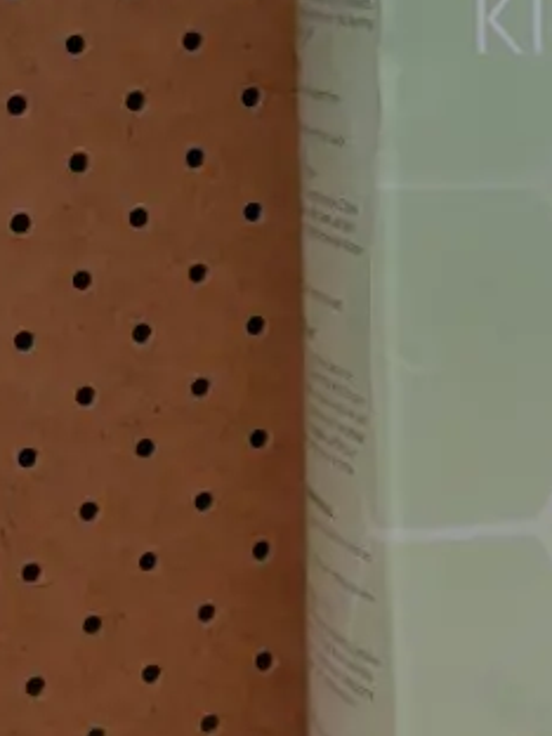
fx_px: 3487
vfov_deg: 12.0
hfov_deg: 8.8
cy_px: 326
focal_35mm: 164
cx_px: 894
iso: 400
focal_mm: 25
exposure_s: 1/60
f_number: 4.5
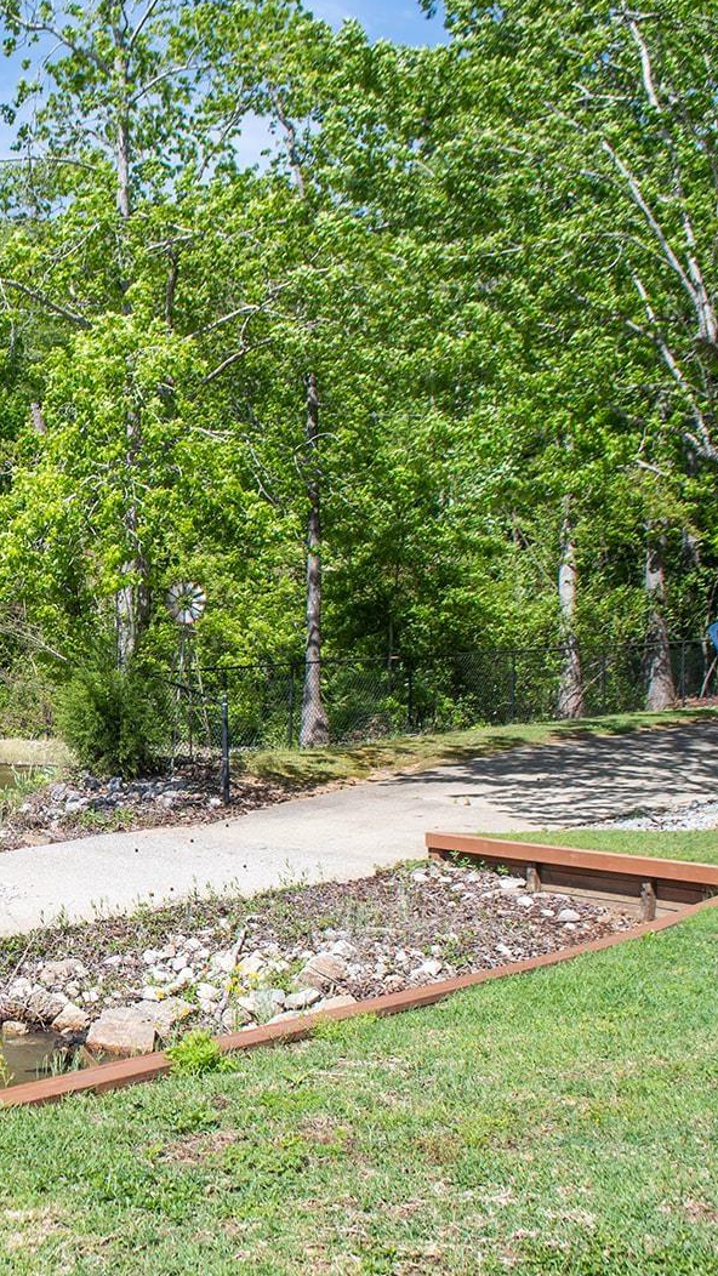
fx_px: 1455
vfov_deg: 47.4
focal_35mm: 43
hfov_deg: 25.9
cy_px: 631
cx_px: -41
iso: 100
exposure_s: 1/320
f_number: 8
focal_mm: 18
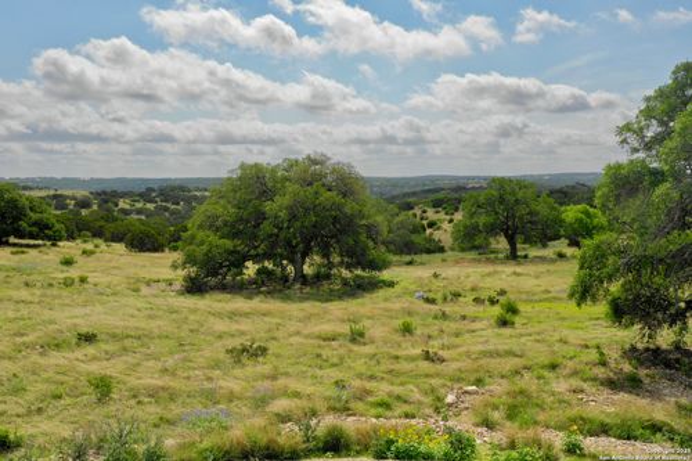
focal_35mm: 28
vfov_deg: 46.4
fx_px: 538
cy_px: 230
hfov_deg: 65.5
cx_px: 346
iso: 100
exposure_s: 1/800
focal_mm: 10.26
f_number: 6.3
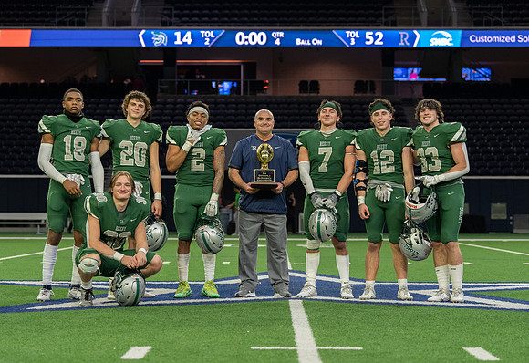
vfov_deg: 16.7
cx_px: 249
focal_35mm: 83
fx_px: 1238
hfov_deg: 24.1
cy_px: 179
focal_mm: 79
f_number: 3.5
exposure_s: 1/320
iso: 2500
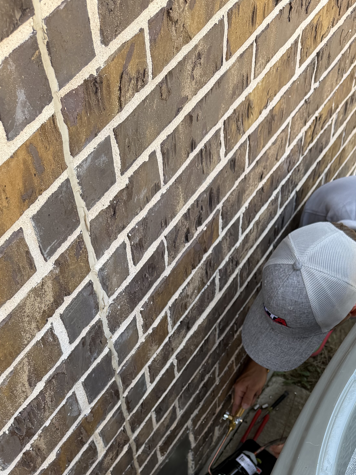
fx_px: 644
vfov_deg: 37.1
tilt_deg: -63.8
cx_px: 206
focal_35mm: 47
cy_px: 451
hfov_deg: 30.8
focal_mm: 6.76
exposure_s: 1/395
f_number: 1.78
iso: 80
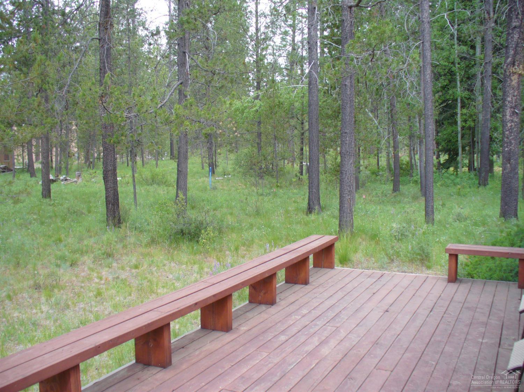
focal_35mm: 37
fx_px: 560
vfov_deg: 38.6
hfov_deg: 50.2
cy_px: 196
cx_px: 262
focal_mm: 6.1
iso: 80
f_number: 2.8
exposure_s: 1/200
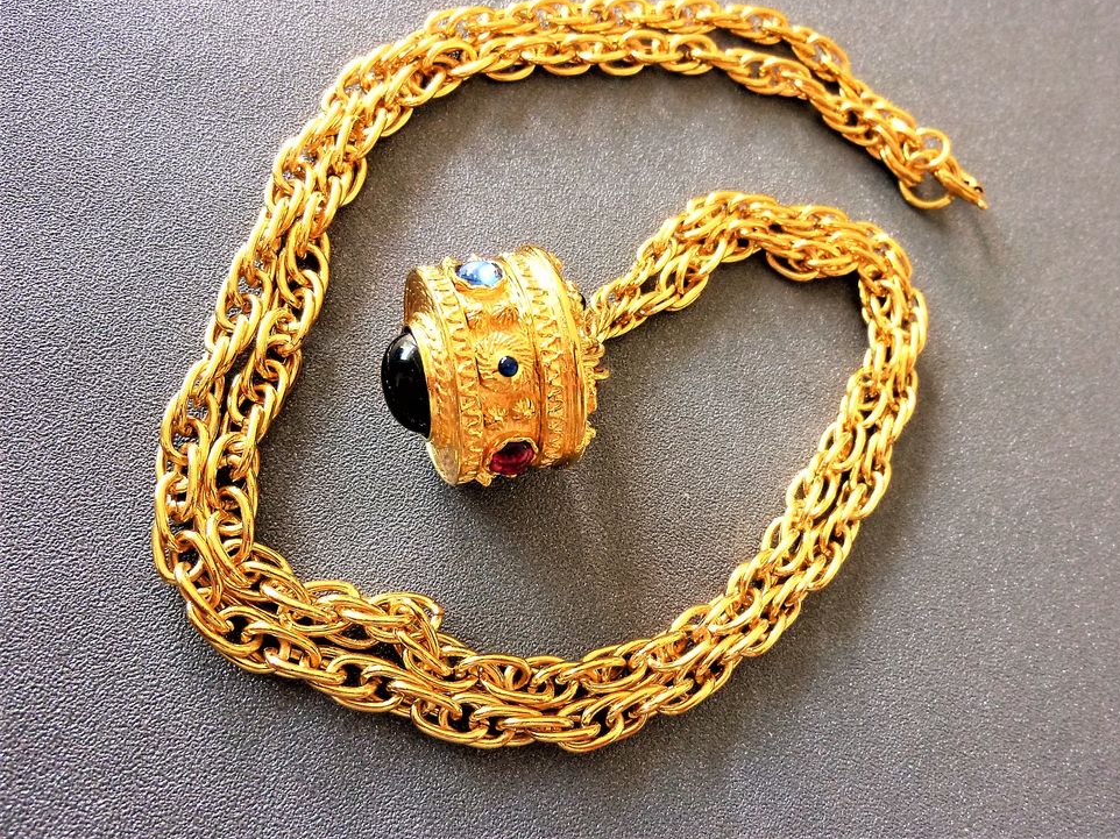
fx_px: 841
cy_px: 404
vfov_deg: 53.0
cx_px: 581
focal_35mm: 26
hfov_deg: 67.3
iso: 400
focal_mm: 4.5
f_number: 3.3
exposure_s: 1/30
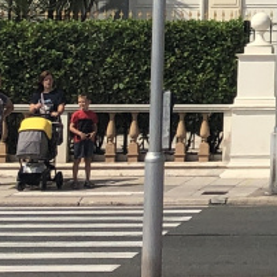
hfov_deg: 8.3
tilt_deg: +7.0
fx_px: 1774
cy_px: -140
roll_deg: -1.2
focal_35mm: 196
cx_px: 618
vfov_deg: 8.7
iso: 20
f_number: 1.8
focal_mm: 3.99
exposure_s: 1/3690
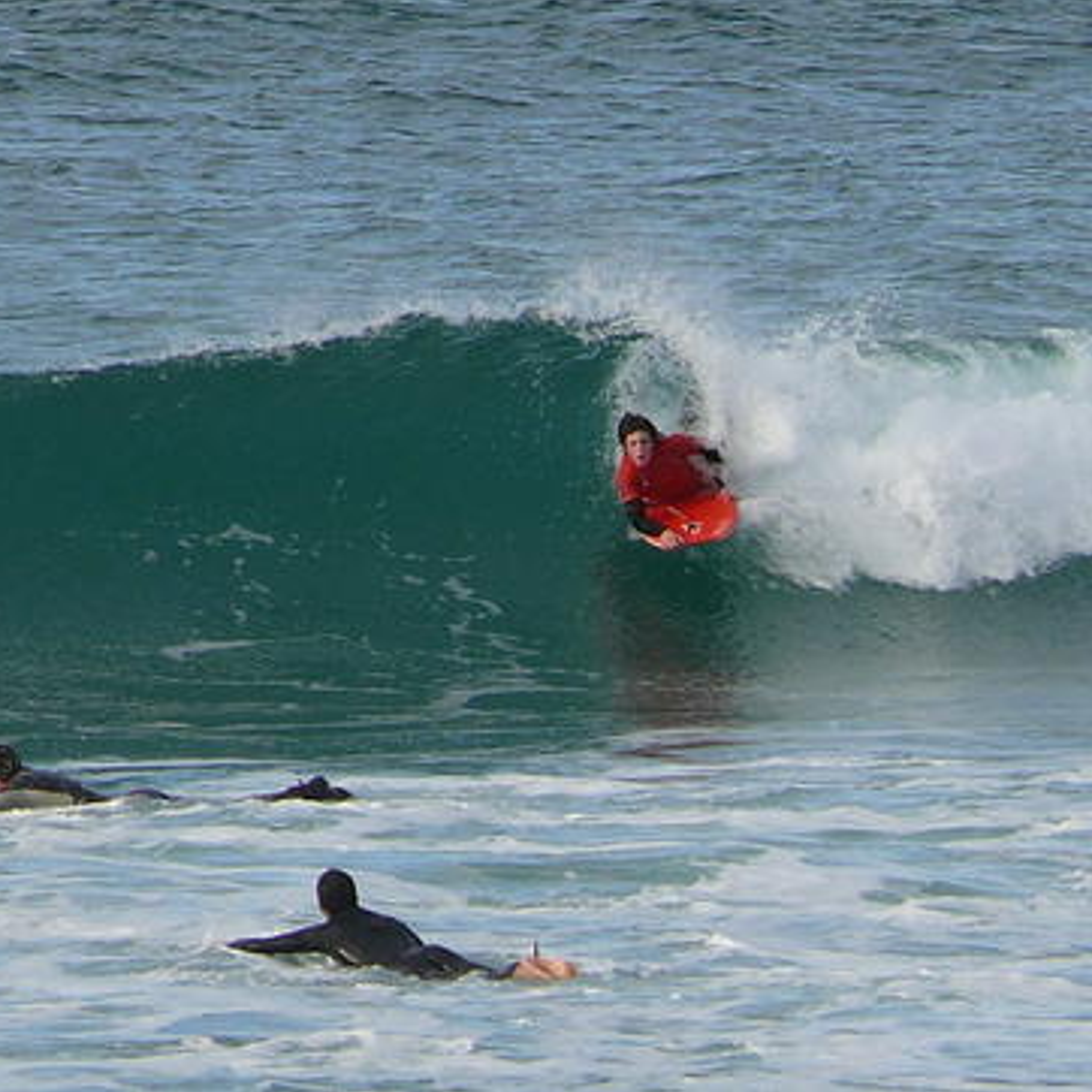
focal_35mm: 1002
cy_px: 474
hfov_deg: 1.7
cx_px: 620
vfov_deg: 1.7
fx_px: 35762
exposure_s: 1/320
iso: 100
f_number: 5.6
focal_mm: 88.8
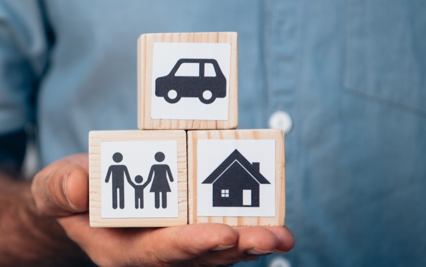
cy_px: 136
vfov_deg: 9.9
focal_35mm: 132
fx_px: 1533
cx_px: 57
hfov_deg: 15.7
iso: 125
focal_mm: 70
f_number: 3.5
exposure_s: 1/200
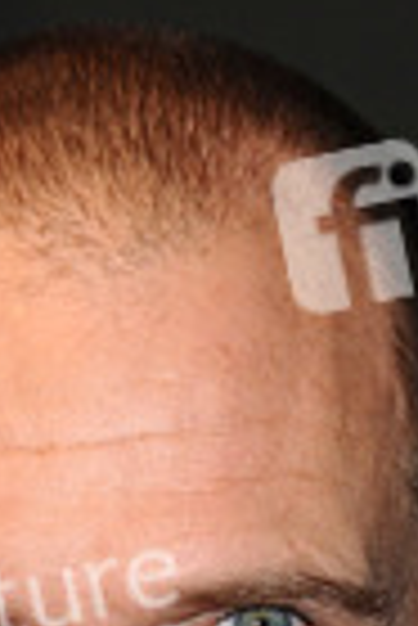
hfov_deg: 2.4
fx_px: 10153
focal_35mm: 584
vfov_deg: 3.5
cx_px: 97
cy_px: 883
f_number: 4.5
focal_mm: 135
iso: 320
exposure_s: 1/200
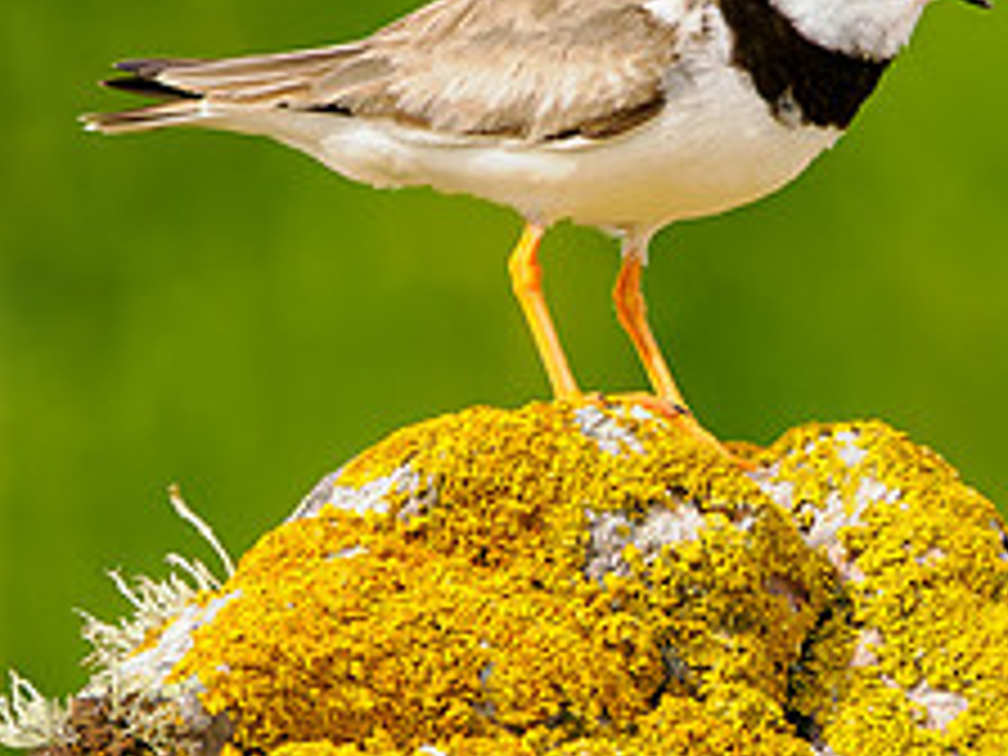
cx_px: 909
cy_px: -18
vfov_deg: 0.5
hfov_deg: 0.7
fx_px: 86310
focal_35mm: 2964
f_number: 5.6
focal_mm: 300
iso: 400
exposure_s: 1/1600
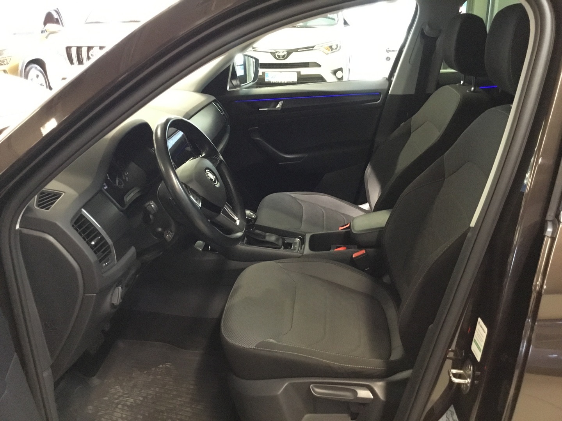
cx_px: 281
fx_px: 503
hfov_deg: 58.4
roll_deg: +2.5
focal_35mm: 31
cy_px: 210
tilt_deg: -22.1
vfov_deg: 45.4
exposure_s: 1/17
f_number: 2.4
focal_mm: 3.3
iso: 320
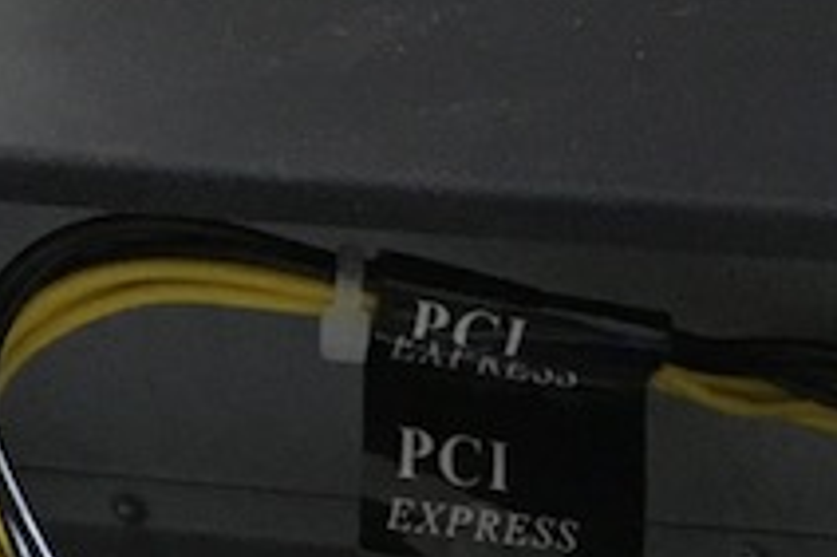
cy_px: 1308
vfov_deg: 7.5
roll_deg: +4.6
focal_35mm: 171
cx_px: 1319
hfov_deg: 11.4
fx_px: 3973
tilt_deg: -33.6
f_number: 2.2
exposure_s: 1/17
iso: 200
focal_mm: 4.15
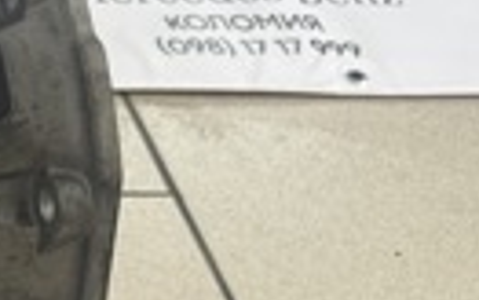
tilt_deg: -50.9
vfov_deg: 10.4
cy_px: 337
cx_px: -614
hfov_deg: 13.3
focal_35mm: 124
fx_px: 1619
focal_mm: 6.76
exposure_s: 1/121
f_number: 1.78
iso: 160
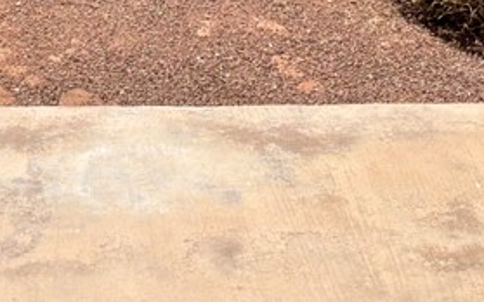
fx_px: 1437
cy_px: -257
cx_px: 144
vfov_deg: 11.1
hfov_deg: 19.0
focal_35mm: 109
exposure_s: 1/2320
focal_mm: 3
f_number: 1.8
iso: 25
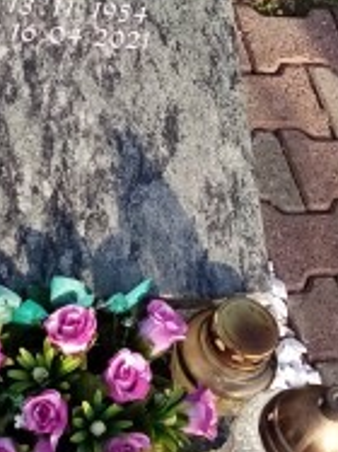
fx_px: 1160
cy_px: 118
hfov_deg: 16.5
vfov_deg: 21.8
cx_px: 92
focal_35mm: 89
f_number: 1.8
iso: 109
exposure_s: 1/412
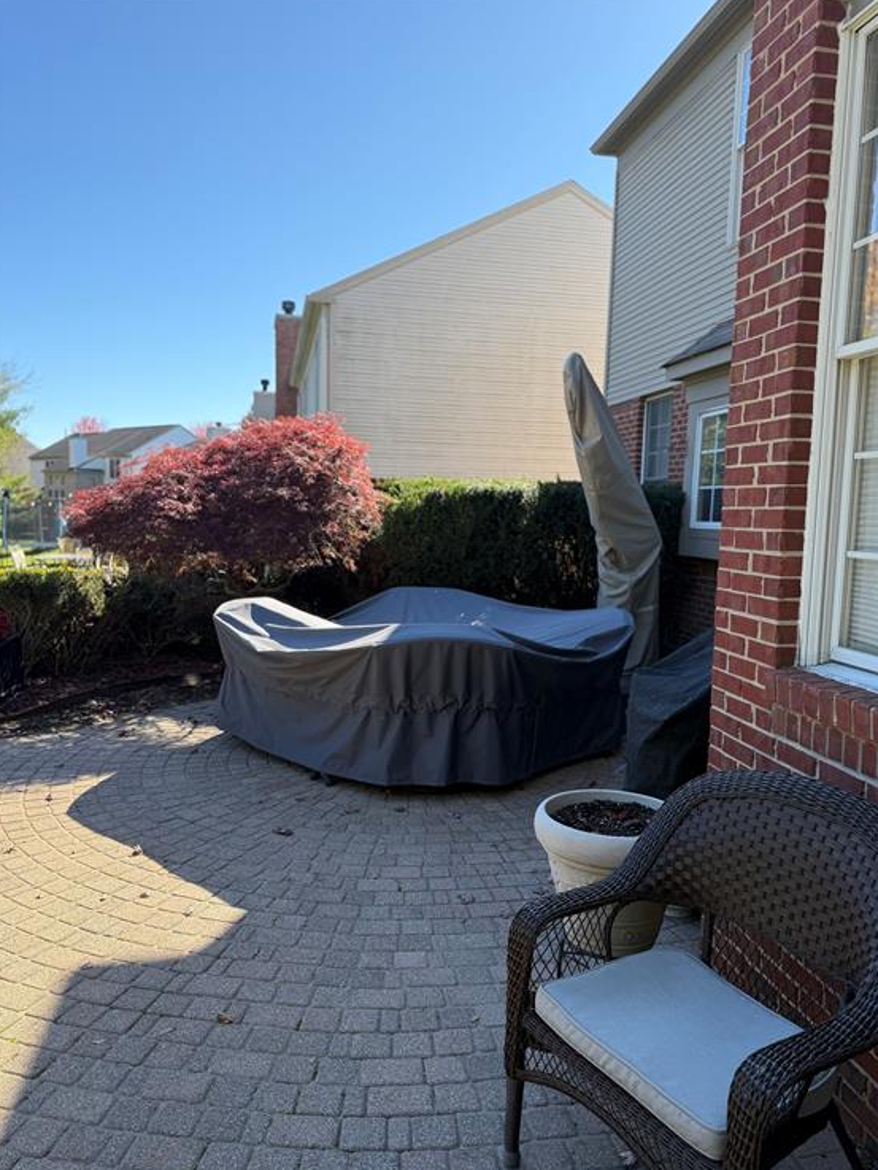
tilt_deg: -6.3
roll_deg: -1.3
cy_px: 600
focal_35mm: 25
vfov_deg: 69.4
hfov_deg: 54.9
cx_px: 448
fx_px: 845
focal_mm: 6.76
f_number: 1.78
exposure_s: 1/1174
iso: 80
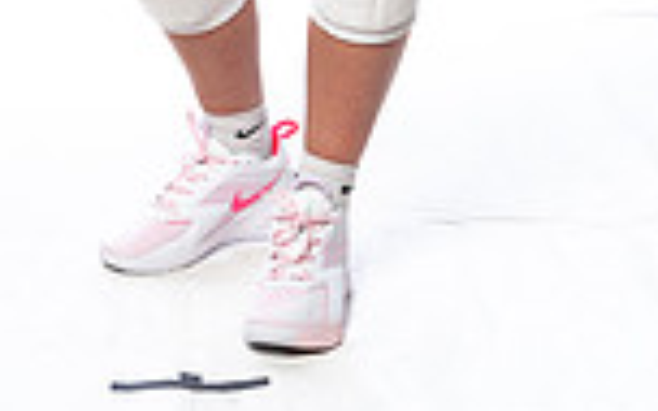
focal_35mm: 151
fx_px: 2708
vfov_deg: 8.1
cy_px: -528
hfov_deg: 13.8
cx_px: 160
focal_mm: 50
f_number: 5.6
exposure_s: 1/250
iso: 640
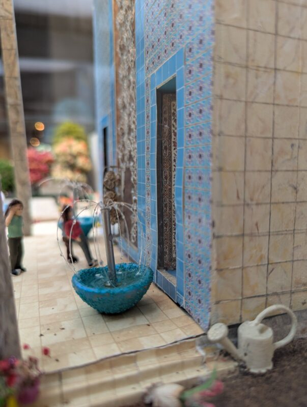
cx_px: 154
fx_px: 283
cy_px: 204
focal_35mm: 24
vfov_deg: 71.5
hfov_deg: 57.0
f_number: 1.85
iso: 169
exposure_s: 1/40
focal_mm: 6.81
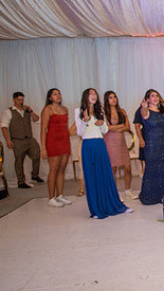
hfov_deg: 18.3
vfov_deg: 39.1
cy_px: 126
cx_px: 288
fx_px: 409
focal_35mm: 53
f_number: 2.8
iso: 1000
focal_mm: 24
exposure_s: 1/160
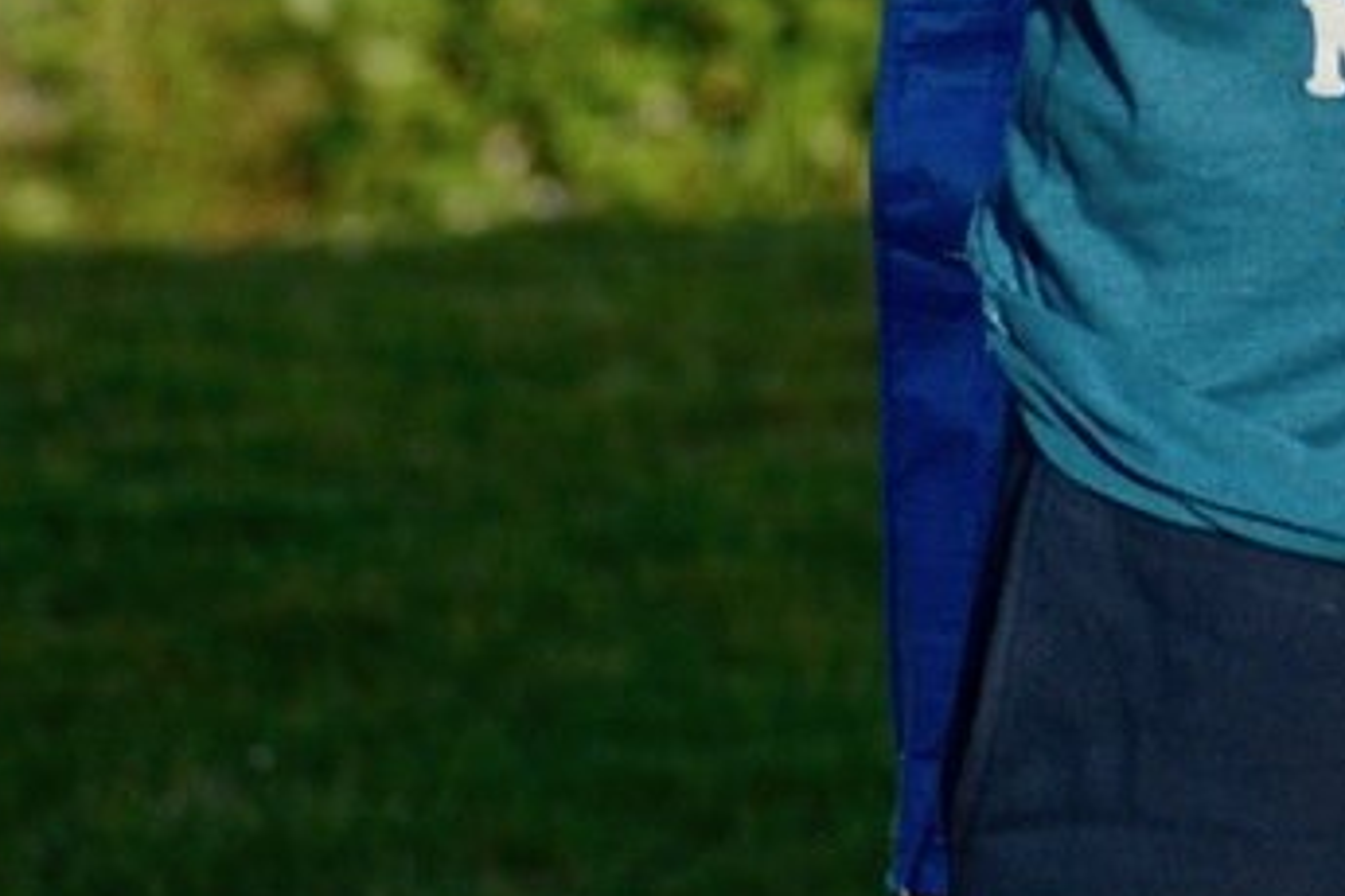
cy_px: -962
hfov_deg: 6.0
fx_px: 12478
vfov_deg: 4.1
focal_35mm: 334
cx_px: 2932
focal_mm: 72
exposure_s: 1/3200
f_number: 2.8
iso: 160
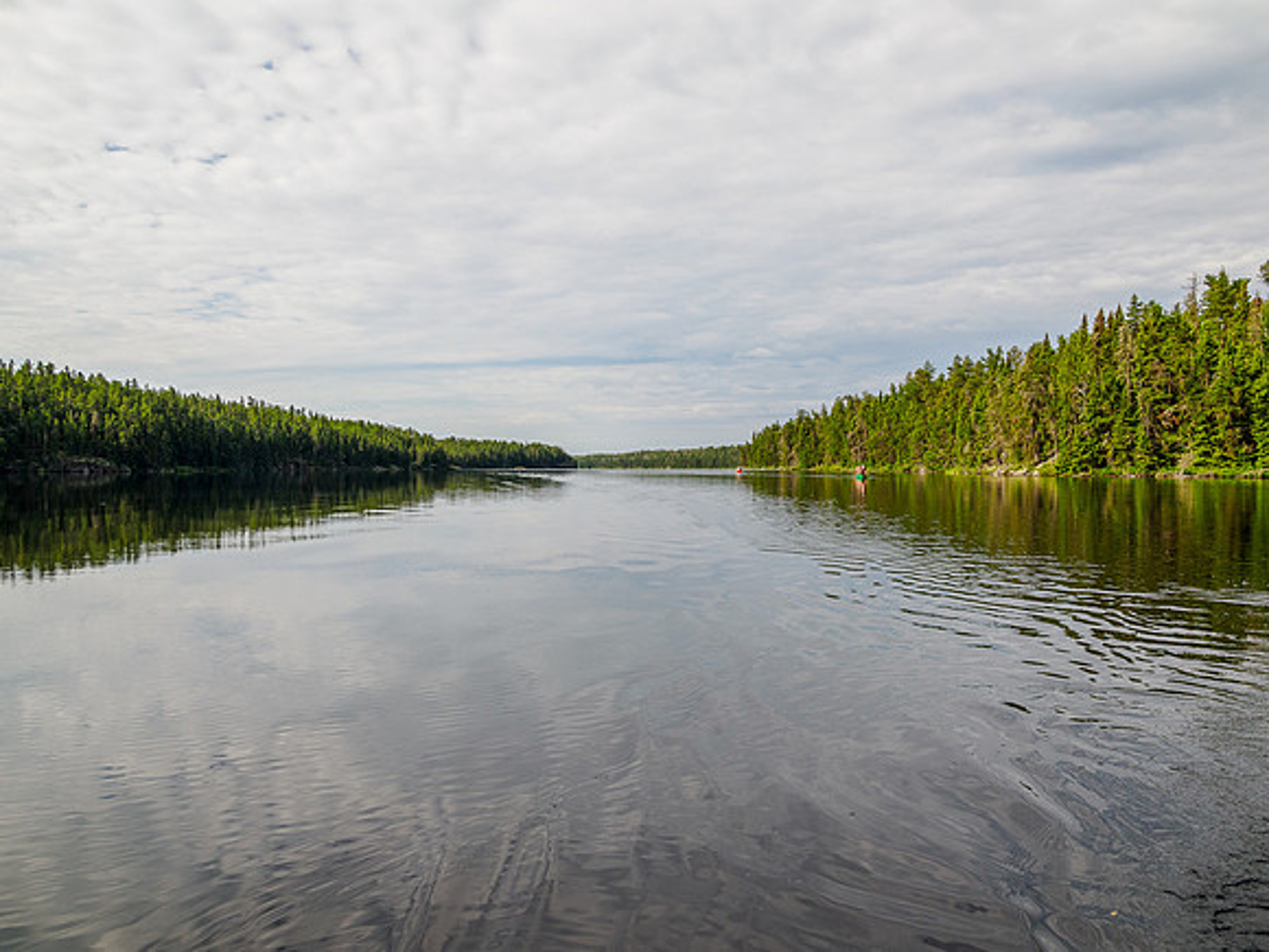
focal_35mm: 24
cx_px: 634
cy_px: 476
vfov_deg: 56.6
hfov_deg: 71.4
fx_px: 884
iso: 200
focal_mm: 12
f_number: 8
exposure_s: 1/200
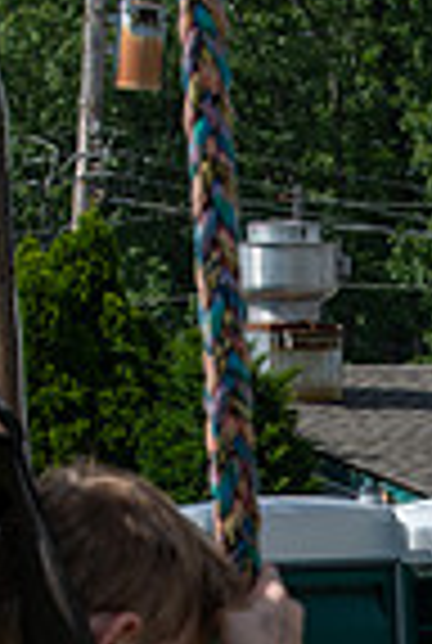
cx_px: 590
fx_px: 16873
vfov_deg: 2.2
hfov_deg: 1.5
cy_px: 869
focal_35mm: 942
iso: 200
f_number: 8
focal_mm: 200
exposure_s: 1/1250
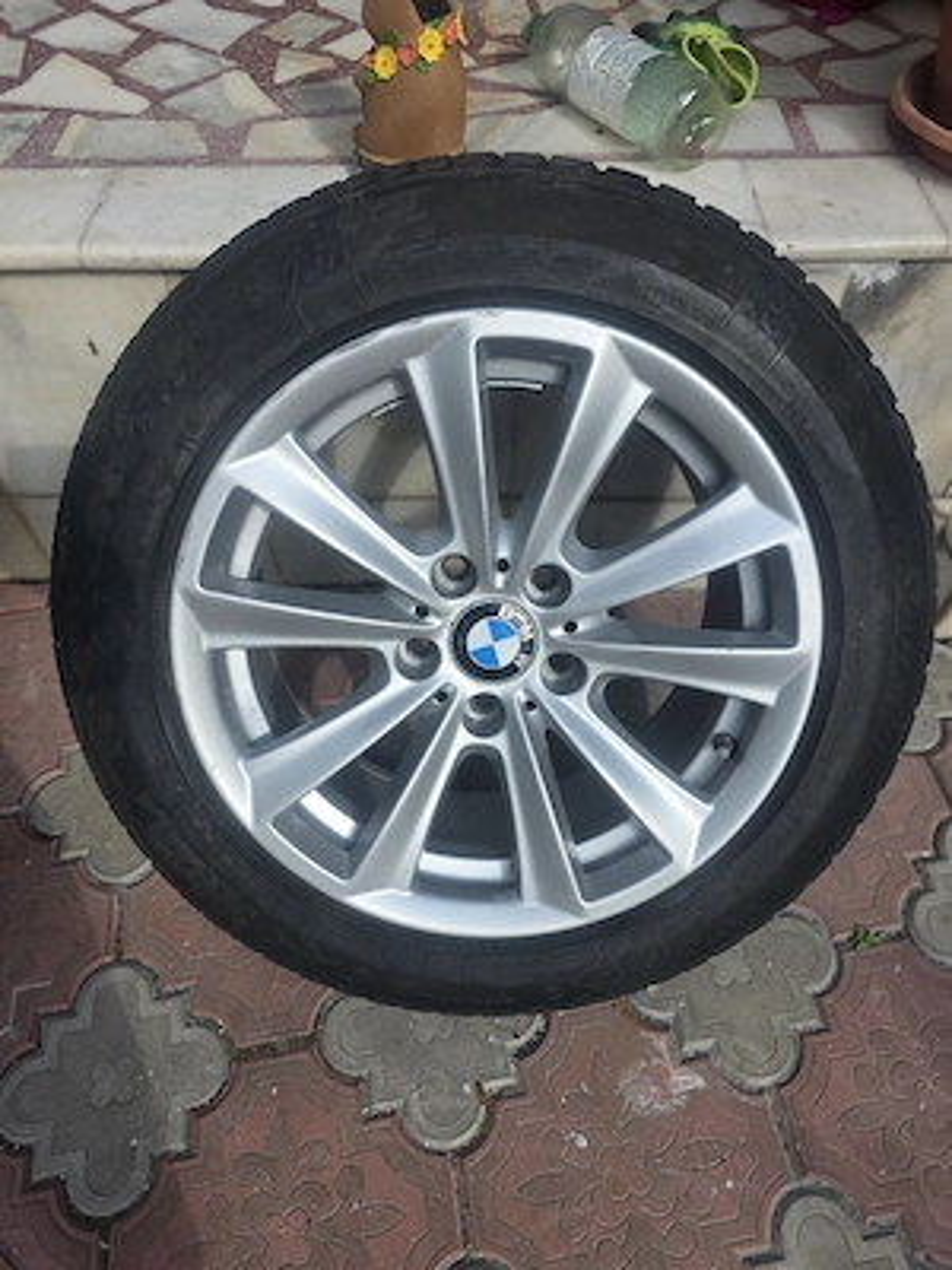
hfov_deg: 58.9
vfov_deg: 73.9
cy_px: 635
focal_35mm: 23
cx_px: 476
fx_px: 843
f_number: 1.7
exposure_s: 1/3333
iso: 80
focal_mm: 6.3
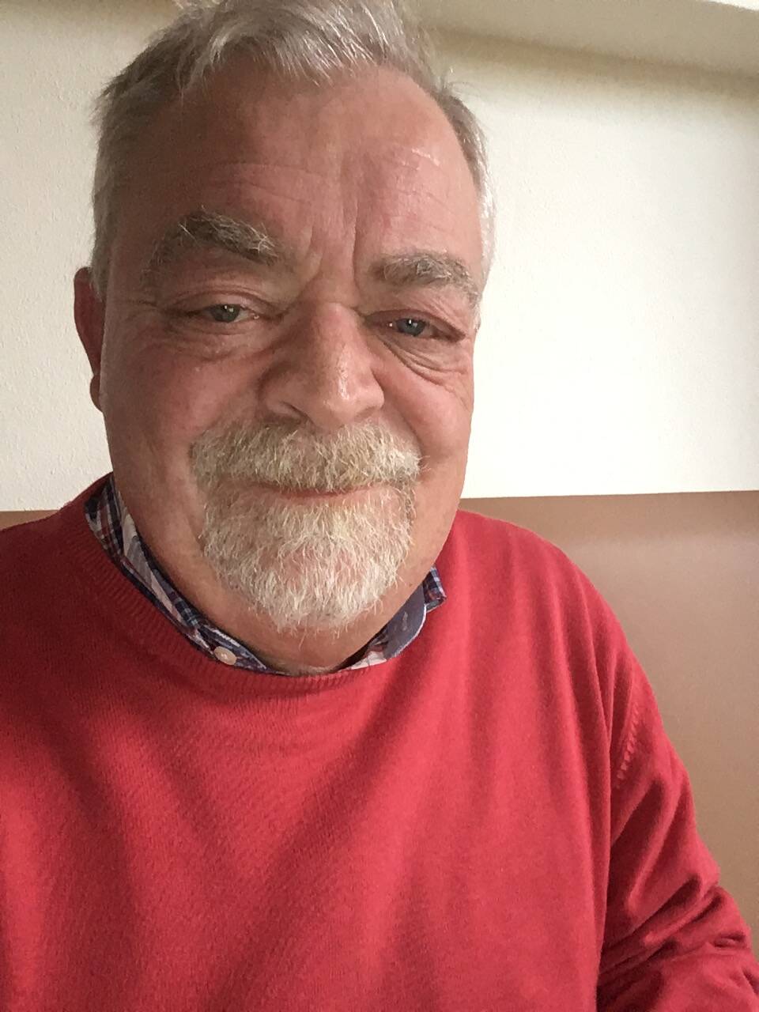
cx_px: 380
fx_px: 906
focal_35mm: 31
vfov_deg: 58.4
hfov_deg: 45.4
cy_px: 506
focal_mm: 2.15
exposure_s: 1/33
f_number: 2.4
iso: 400
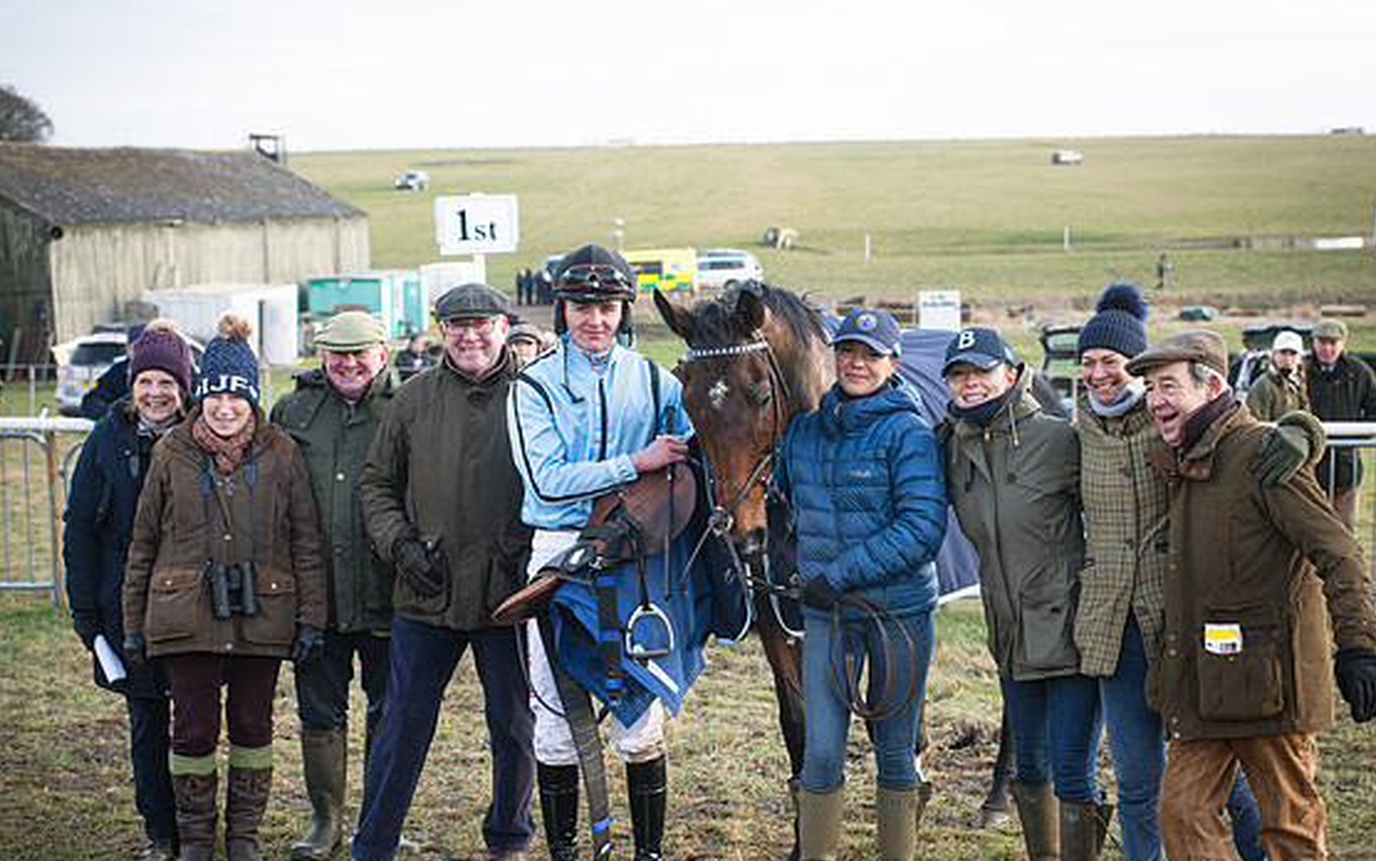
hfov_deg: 31.9
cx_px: 811
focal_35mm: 64
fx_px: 2401
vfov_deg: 20.3
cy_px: 499
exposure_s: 1/640
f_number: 4
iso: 250
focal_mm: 50
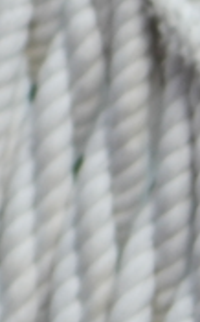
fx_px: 6286
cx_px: -1007
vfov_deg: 2.9
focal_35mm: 719
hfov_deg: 1.8
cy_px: -139
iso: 100
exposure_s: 1/80
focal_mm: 50
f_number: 5.6
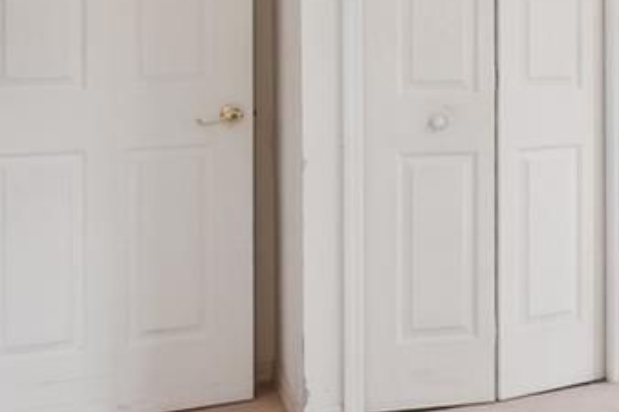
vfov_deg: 18.6
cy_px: -18
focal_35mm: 71
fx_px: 1220
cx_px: 864
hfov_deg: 23.9
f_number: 8
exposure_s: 1/5
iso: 200
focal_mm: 10
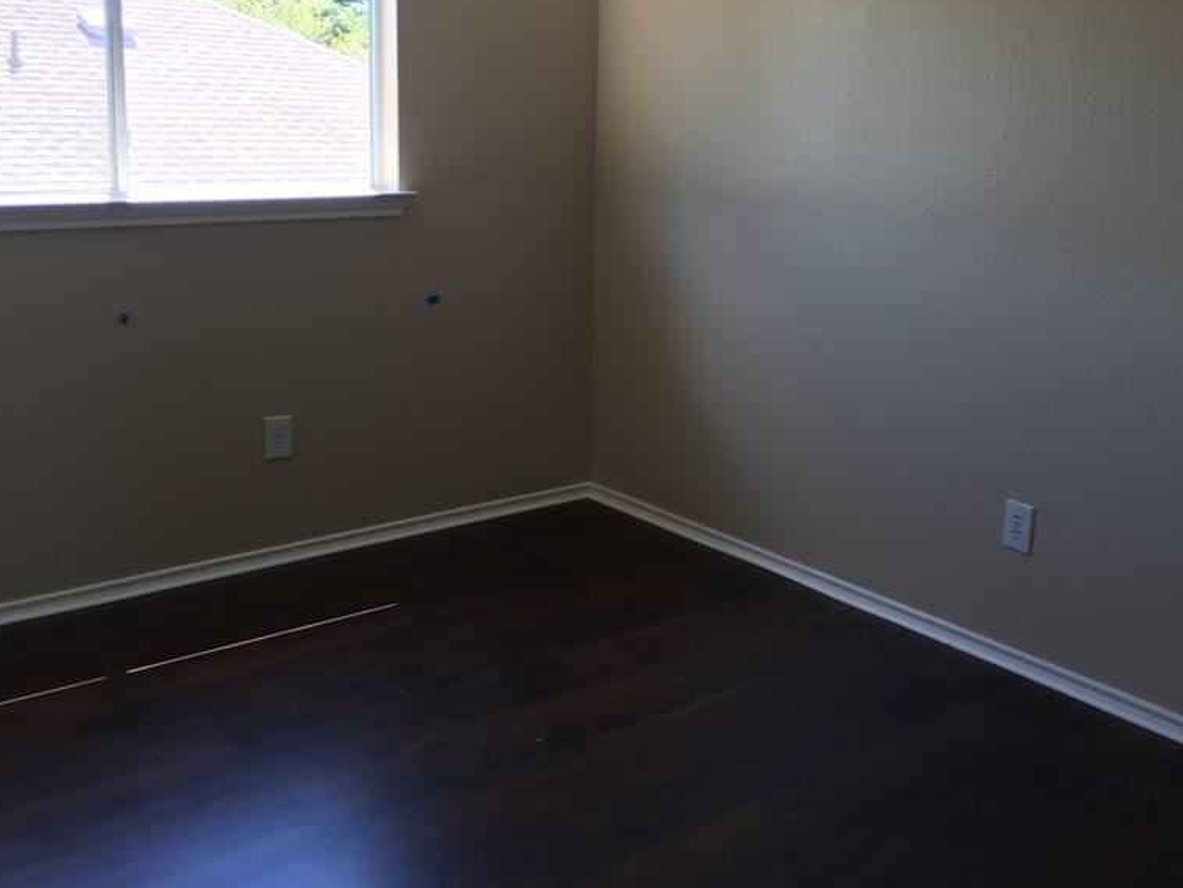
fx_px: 1333
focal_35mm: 39
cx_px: 735
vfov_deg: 36.5
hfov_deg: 47.4
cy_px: 303
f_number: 2.2
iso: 25
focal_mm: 4.15
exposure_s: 1/60
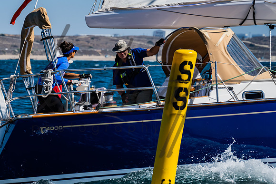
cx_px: 109
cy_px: 36
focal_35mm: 234
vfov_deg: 5.9
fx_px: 1794
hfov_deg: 8.8
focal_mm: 140
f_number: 6.3
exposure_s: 1/1250
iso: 160
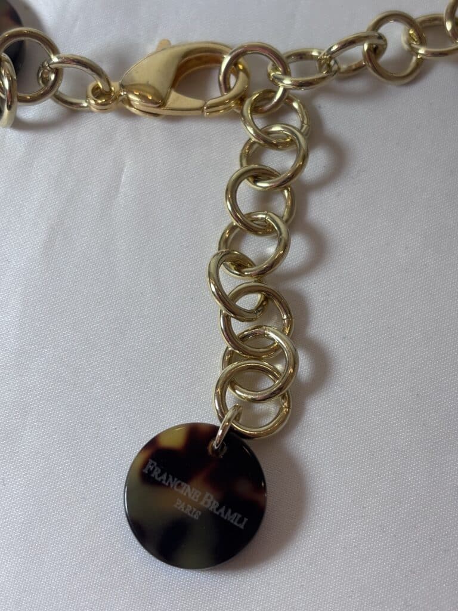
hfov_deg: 28.0
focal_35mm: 52
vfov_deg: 36.8
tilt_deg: -69.7
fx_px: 917
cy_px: 306
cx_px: 229
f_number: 1.6
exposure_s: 1/100
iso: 25
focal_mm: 5.96
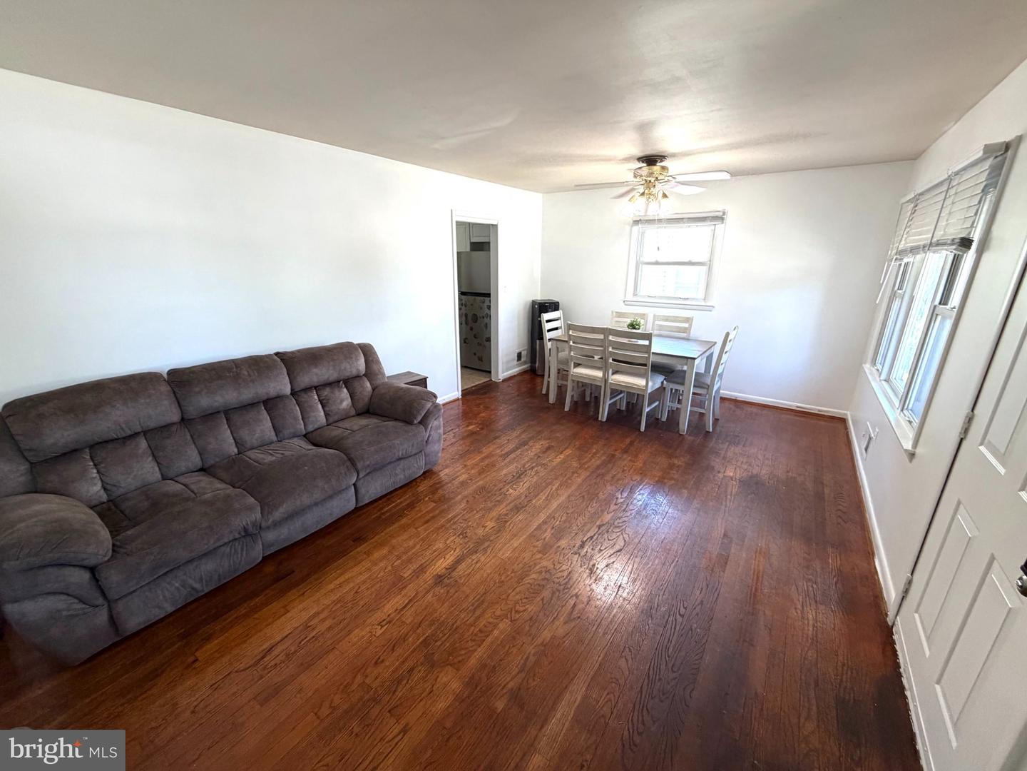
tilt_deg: -20.2
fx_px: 415
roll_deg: +0.0
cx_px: 514
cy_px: 386
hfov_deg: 102.1
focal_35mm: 14
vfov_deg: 85.7
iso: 250
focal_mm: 2.22
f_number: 2.2
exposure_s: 1/120
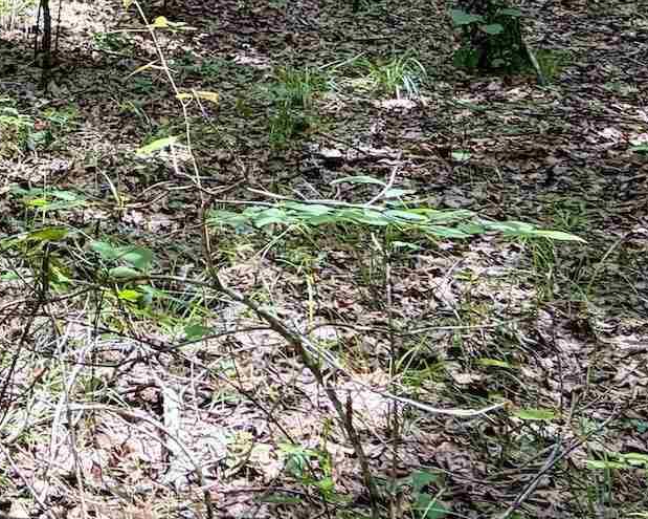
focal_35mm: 105
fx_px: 2013
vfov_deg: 14.0
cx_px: -535
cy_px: -202
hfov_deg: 15.6
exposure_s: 1/171
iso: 50
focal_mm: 5.96
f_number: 1.6
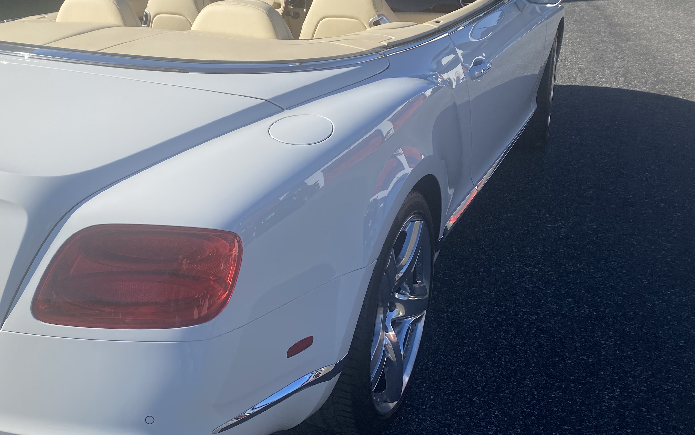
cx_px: 208
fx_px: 739
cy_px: 154
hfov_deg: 49.1
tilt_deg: -24.0
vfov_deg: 32.6
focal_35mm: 39
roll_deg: +0.1
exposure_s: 1/3731
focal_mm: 4.25
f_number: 1.8
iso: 32
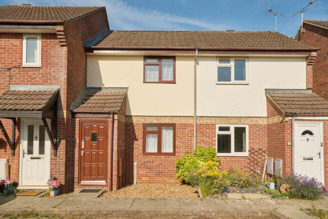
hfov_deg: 73.7
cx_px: 164
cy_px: 110
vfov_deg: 53.2
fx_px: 219
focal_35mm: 24
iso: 64
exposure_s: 1/500
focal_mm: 24
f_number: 6.3
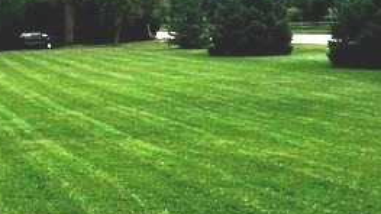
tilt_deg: -4.1
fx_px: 778
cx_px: 1
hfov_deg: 26.1
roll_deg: -0.2
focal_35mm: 77
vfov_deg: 15.7
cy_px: 95
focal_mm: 4.15
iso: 32
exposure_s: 1/1199
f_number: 2.2
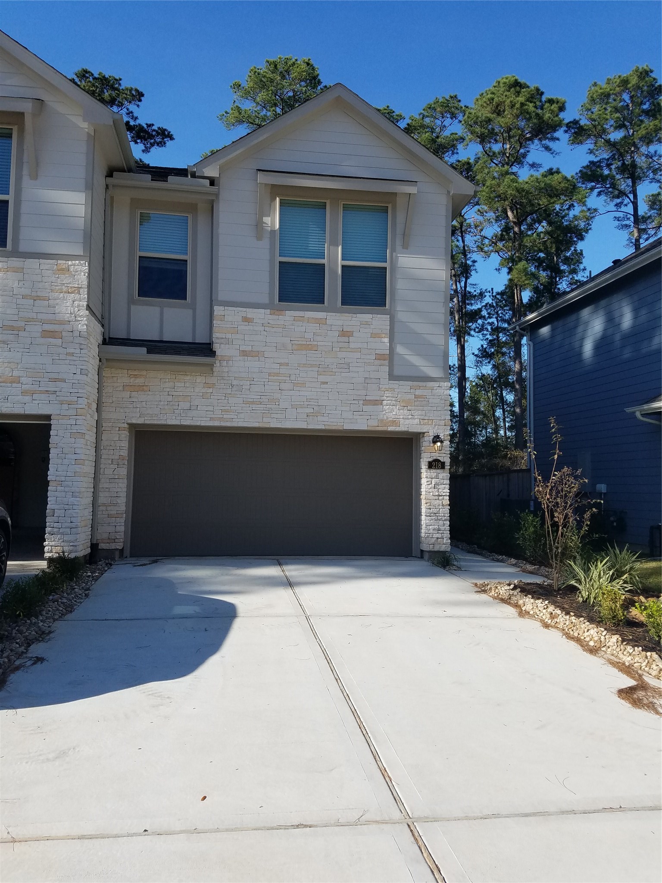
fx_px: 663
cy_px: 442
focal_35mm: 26
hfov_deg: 53.1
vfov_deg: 67.3
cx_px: 331
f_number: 1.7
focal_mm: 4.2
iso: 50
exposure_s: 1/2272
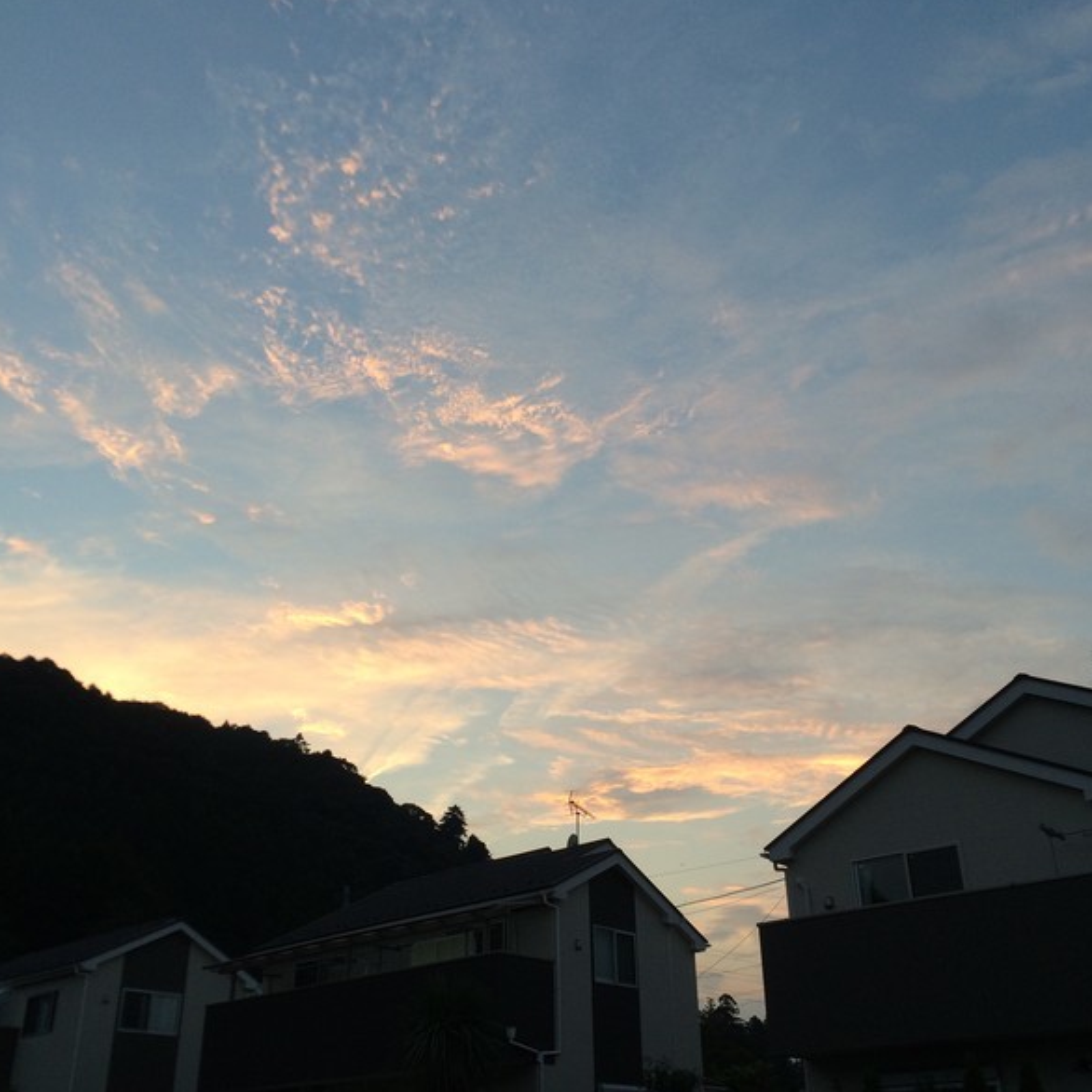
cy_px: 555
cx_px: 553
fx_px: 1249
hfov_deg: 47.2
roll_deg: -1.3
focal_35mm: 35
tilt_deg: +27.5
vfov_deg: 47.2
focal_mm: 4.15
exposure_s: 1/131
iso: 32
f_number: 2.2
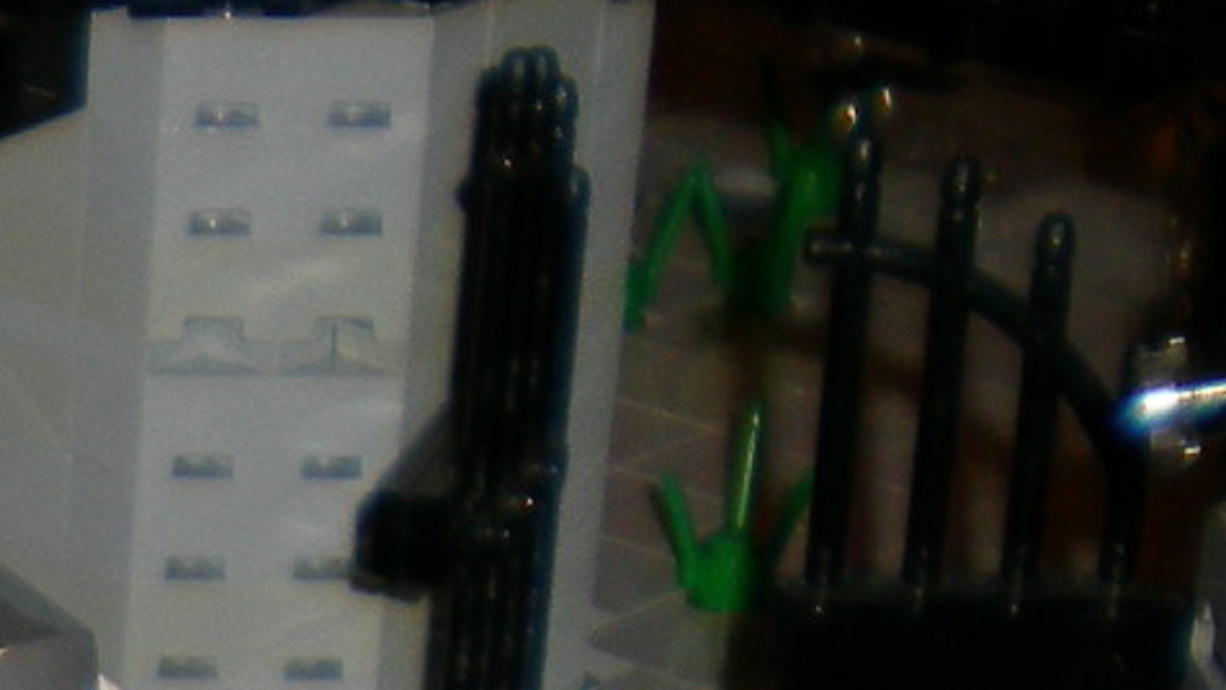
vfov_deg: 6.4
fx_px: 5788
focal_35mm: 178
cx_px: -863
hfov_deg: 11.4
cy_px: 1758
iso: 50
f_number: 3.1
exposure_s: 1/60
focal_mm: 6.3
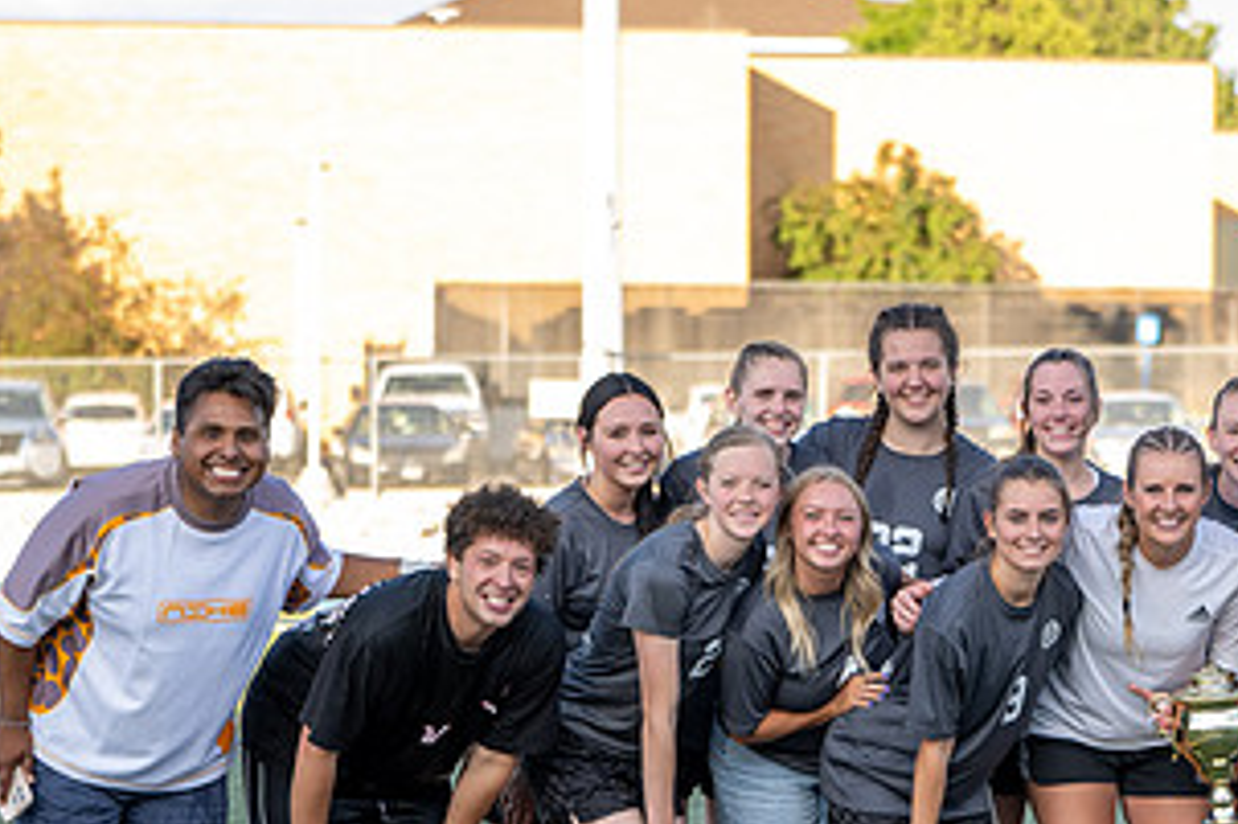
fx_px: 4812
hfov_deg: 14.6
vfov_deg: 9.7
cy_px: 746
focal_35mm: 140
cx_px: 1001
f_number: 2.8
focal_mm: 70
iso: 320
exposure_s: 1/640
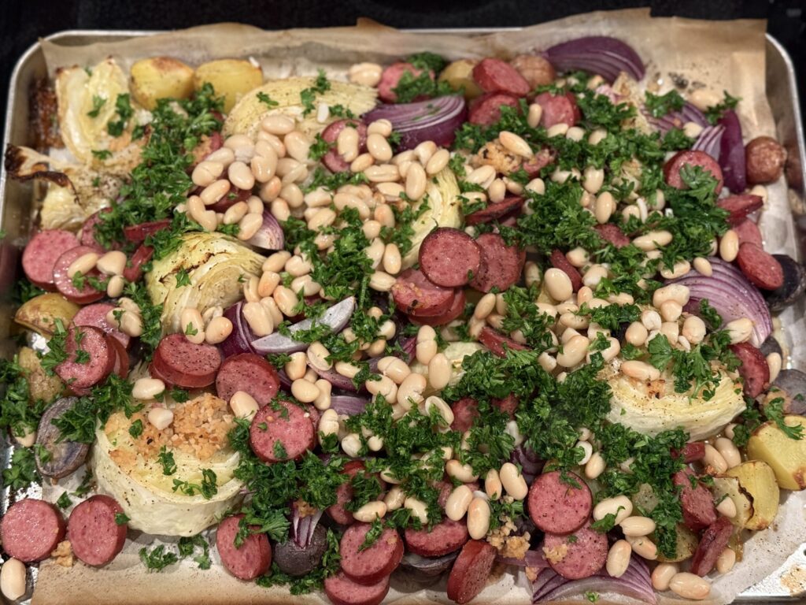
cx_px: 403
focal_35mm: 48
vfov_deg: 30.3
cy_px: 302
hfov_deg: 39.7
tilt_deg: -69.5
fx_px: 1118
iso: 200
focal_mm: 6.76
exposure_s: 1/40
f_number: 1.78
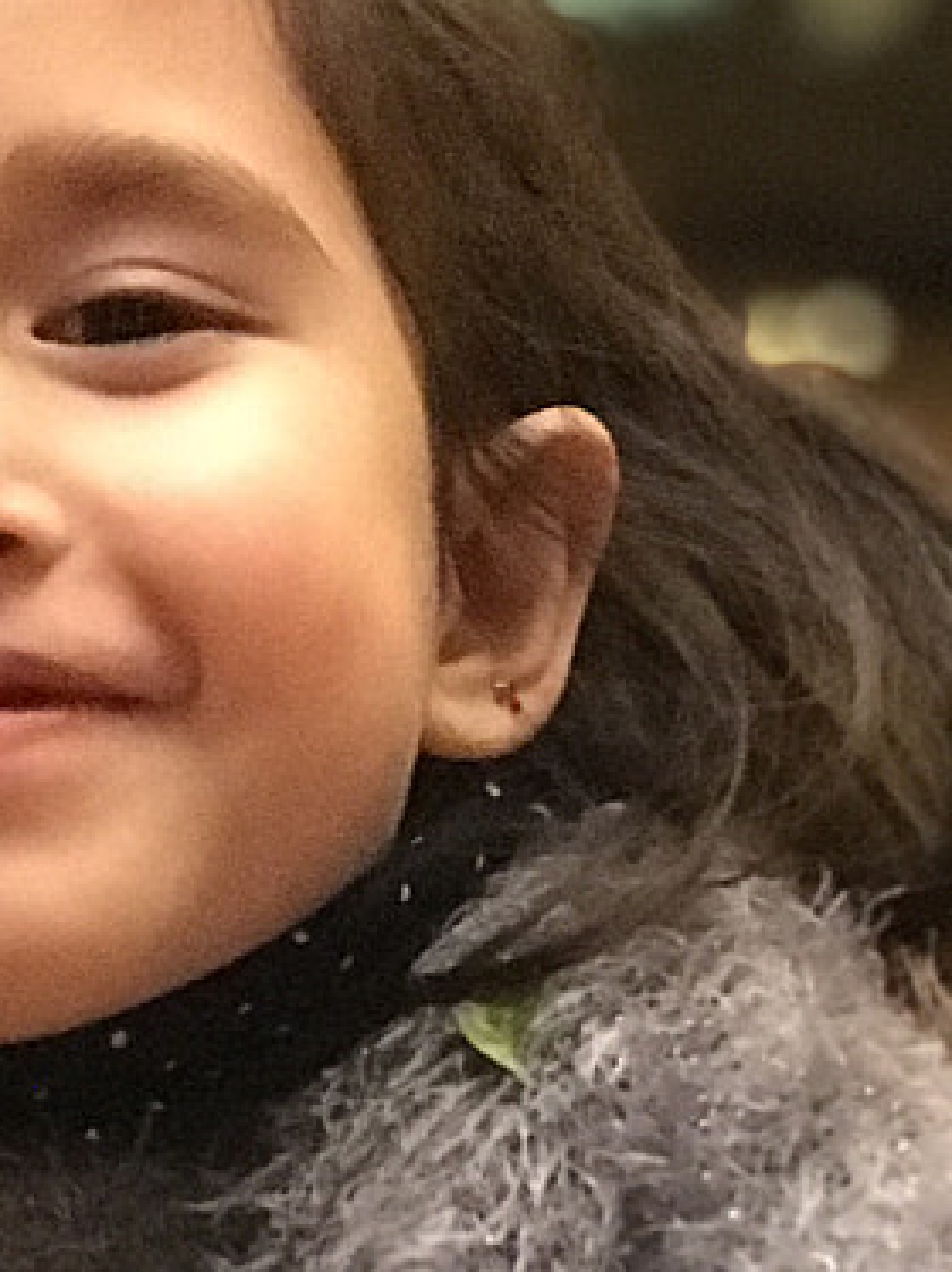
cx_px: 82
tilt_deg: +1.0
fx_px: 8957
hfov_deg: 6.1
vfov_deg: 8.1
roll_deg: -1.1
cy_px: 922
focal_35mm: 244
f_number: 2.8
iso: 1000
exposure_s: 1/50
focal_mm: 6.6
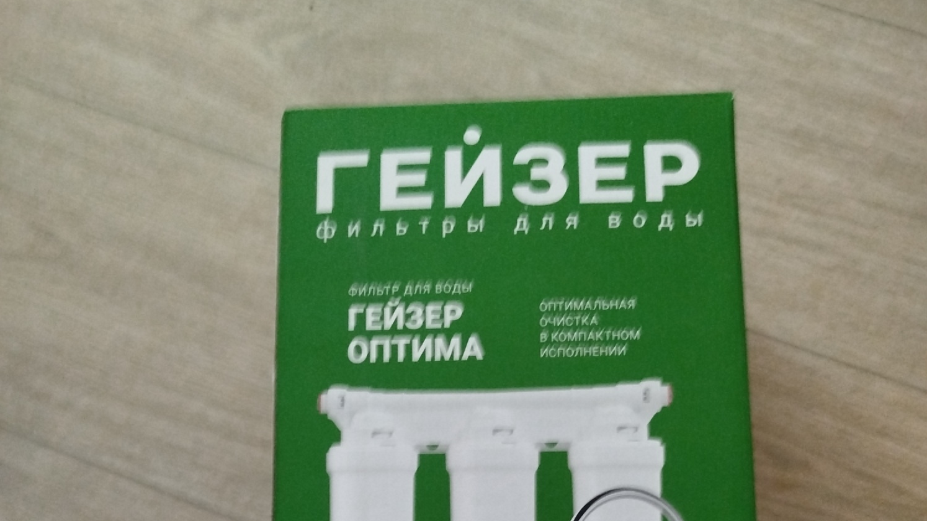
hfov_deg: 56.6
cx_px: 465
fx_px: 860
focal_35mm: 35
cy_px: 495
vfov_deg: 31.7
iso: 1000
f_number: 1.7
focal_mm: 5.31
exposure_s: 1/17
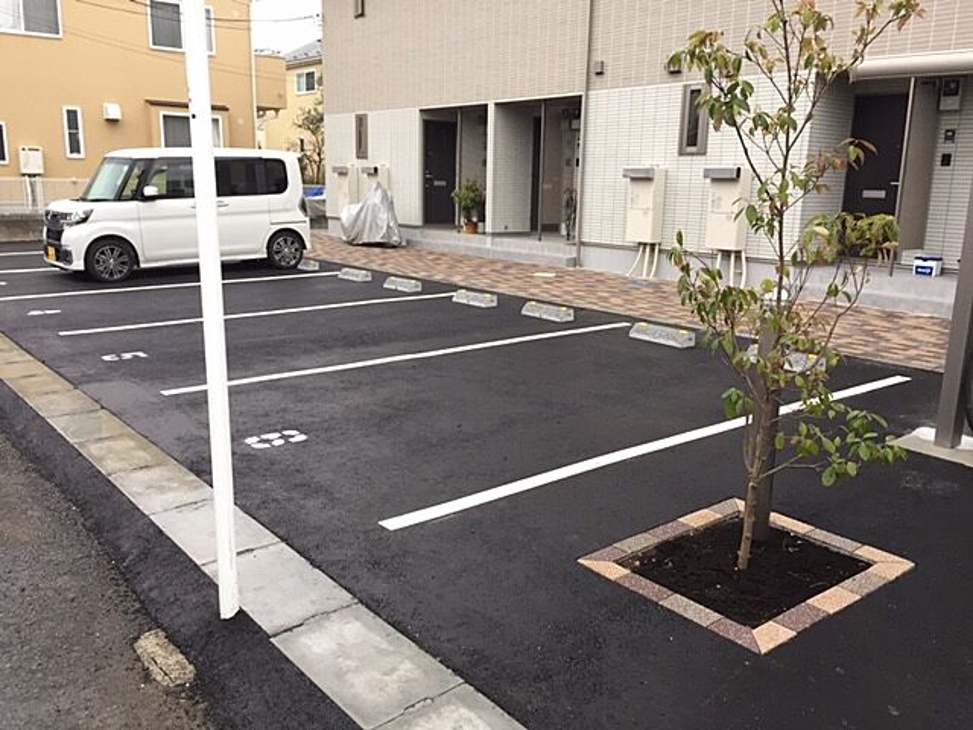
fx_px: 815
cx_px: 486
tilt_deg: -12.1
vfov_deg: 48.2
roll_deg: -1.4
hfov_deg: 61.7
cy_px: 365
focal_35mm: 29
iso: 32
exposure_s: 1/30
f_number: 2.2
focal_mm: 4.15
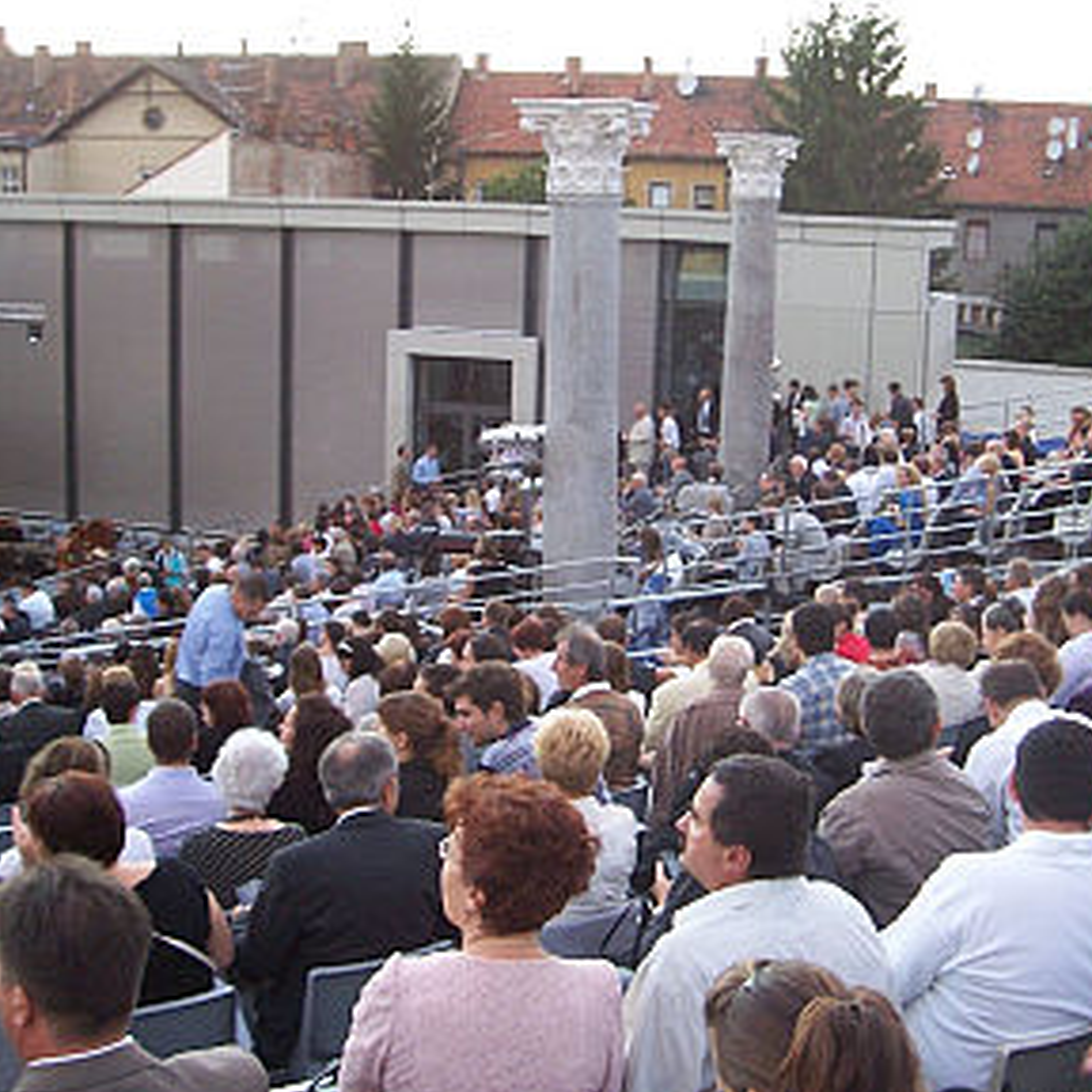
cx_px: 637
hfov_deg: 36.0
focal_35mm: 47
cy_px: 485
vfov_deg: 36.0
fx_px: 1677
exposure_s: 1/30
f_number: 2.7
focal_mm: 5.6
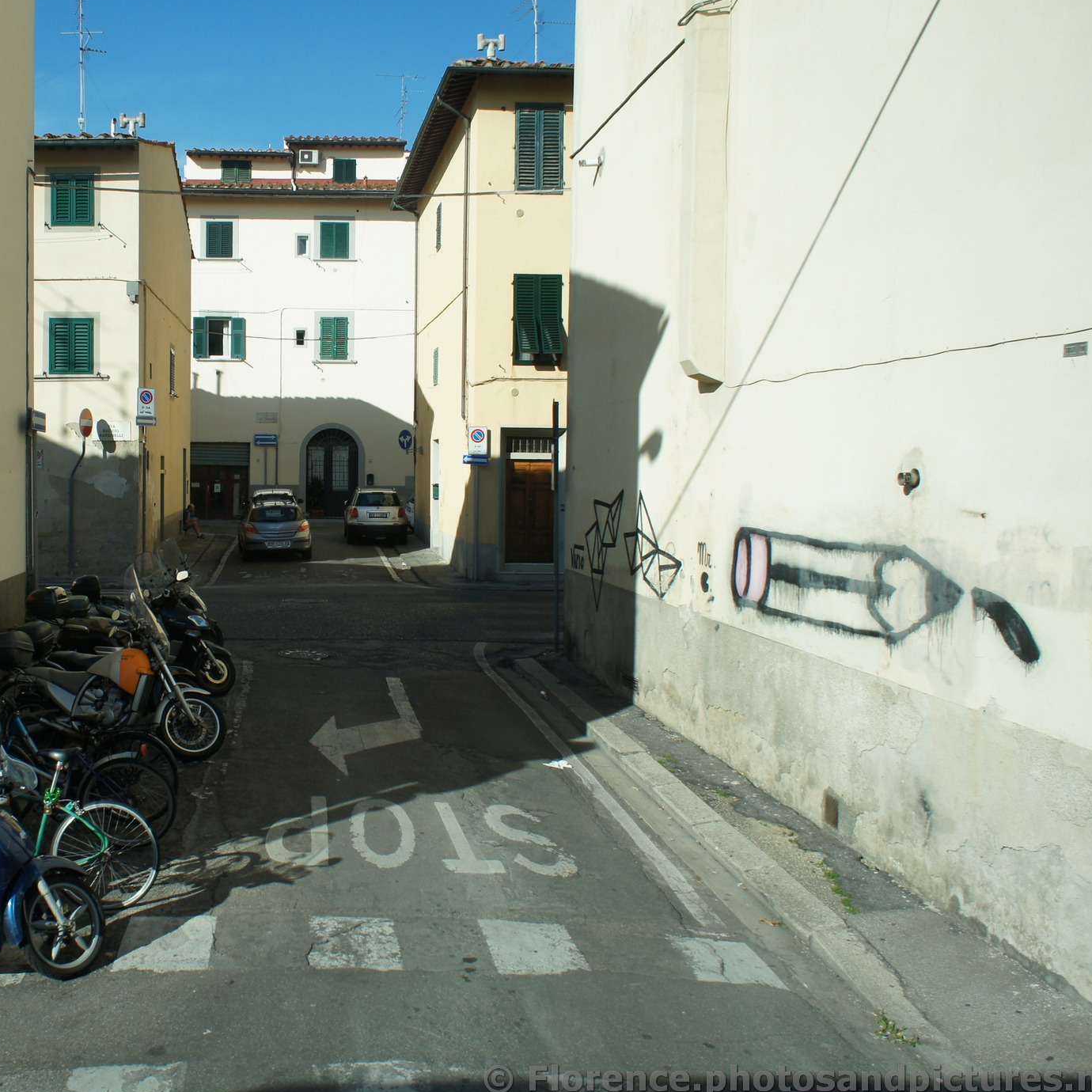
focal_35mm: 32
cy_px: 532
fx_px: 1142
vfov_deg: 51.1
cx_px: 288
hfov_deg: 49.3
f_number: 6.3
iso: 200
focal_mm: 16
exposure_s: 1/500
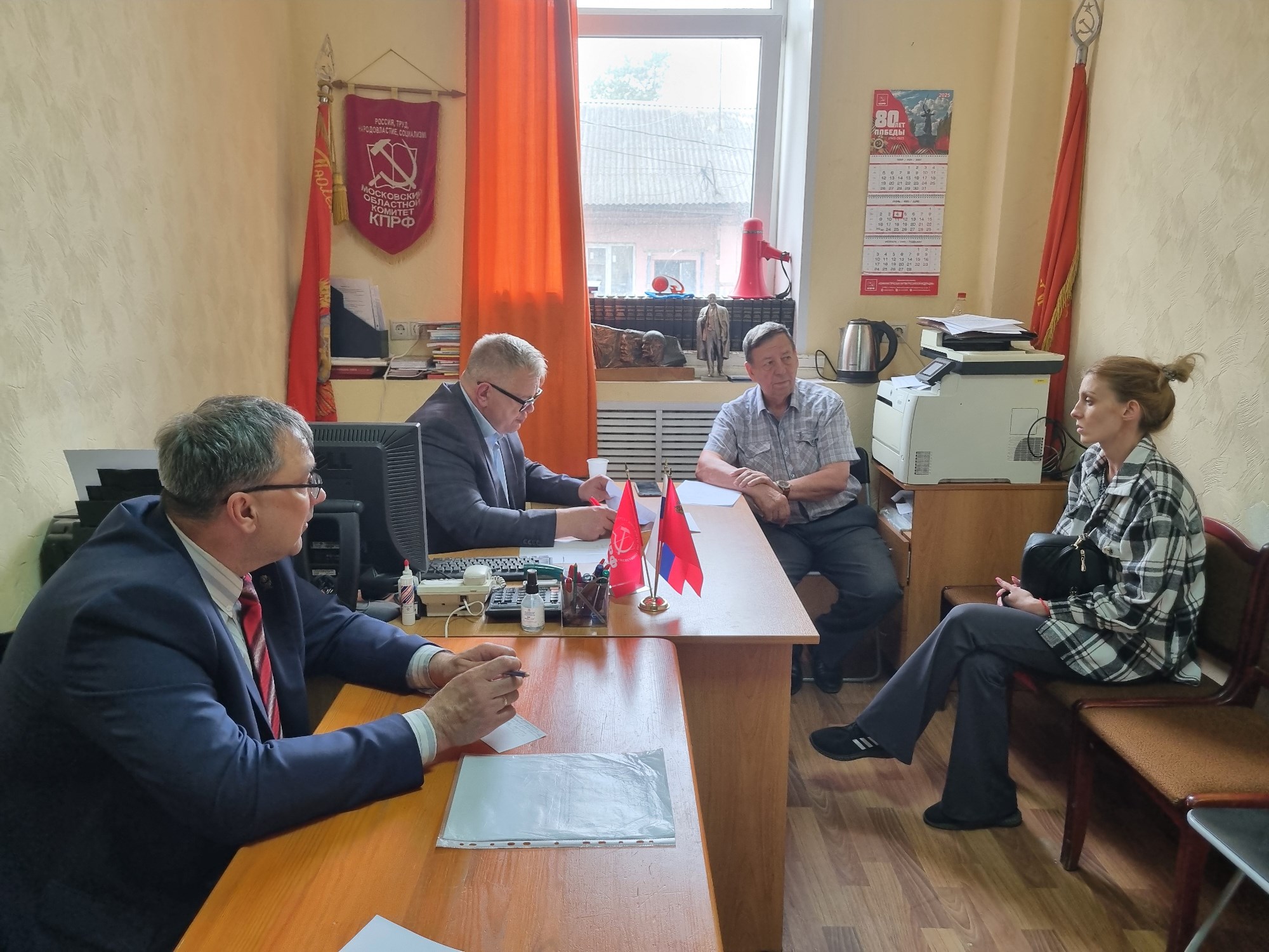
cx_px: 634
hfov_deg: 67.3
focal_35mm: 26
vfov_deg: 53.1
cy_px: 476
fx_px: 953
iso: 200
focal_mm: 5.4
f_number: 1.8
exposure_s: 1/100
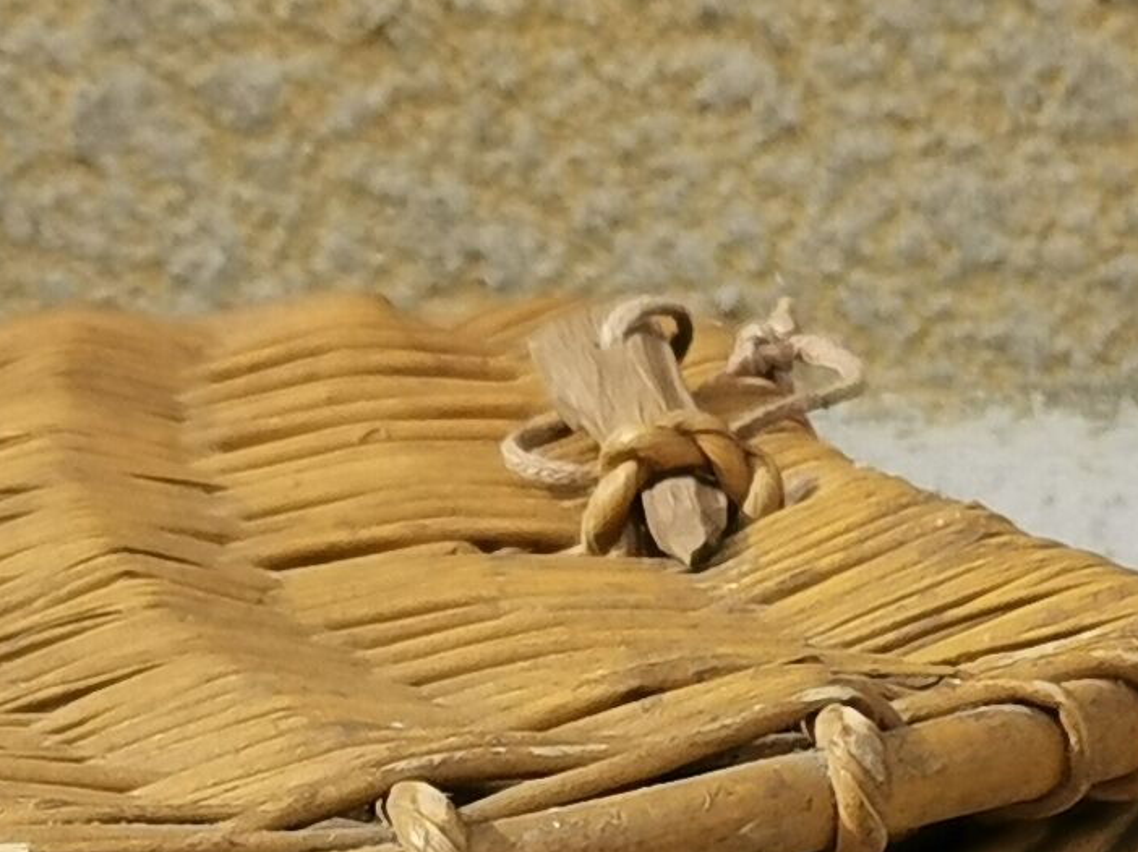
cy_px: 1866
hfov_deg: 7.6
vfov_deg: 5.6
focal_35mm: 260
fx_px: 8545
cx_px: 143
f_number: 1.8
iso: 50
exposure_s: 1/1848
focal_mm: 5.58
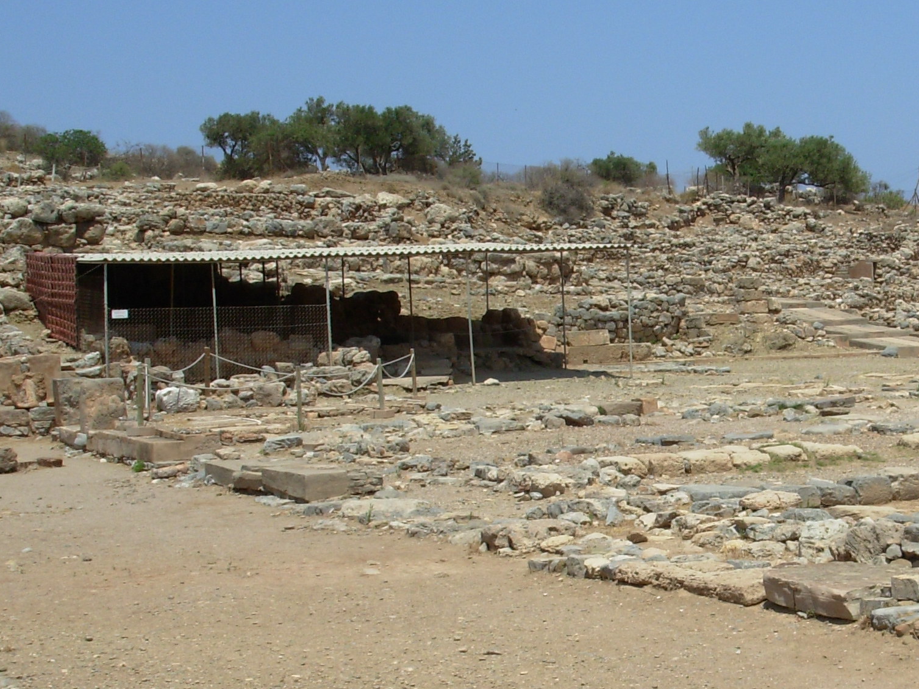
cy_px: 473
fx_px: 1885
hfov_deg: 26.4
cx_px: 844
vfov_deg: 20.6
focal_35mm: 71
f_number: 4.9
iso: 50
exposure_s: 1/627
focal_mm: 6.3
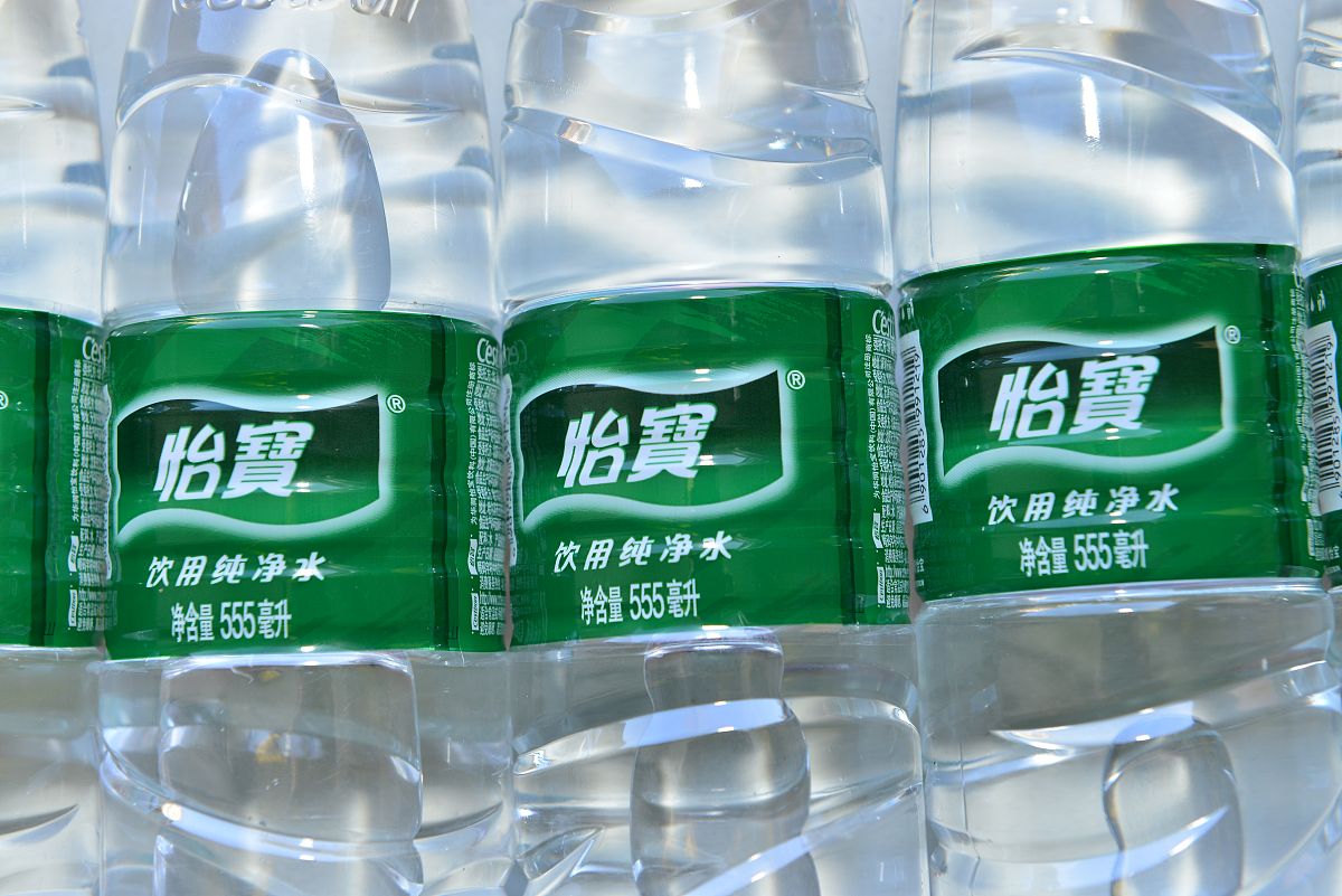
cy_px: 448
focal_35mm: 70
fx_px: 2610
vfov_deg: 19.5
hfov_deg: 28.8
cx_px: 671
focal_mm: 70
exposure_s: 1/80
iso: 400
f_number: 5.6
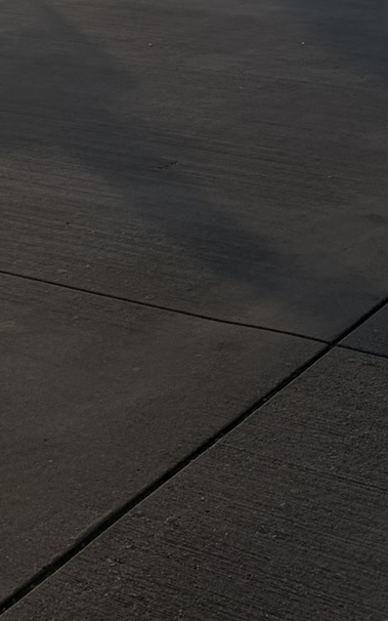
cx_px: 209
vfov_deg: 20.2
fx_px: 1454
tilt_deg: +2.1
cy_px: -353
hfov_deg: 15.2
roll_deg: -0.1
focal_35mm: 86
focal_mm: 6.76
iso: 80
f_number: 1.78
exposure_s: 1/8130
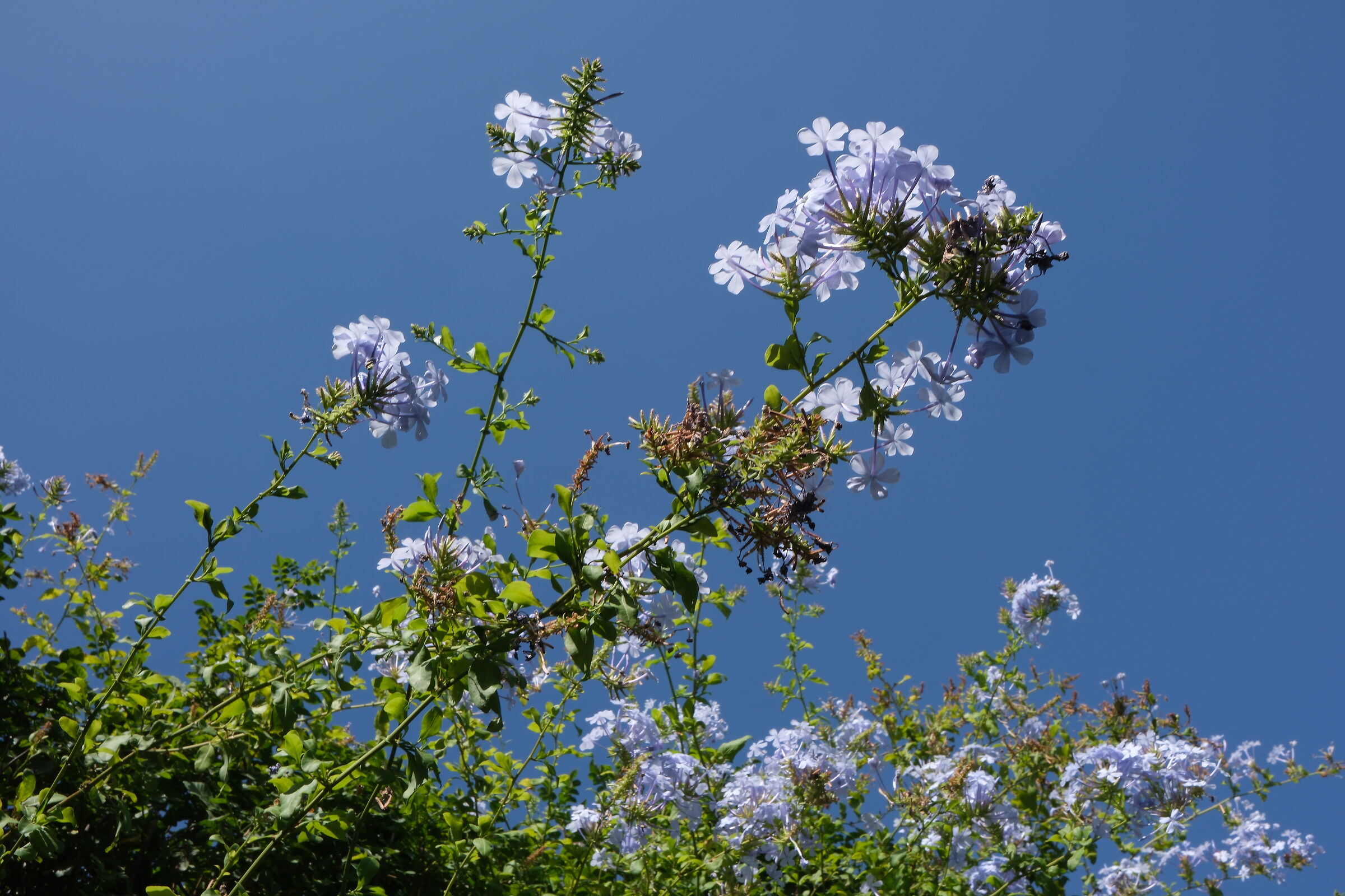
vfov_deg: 37.9
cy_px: 448
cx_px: 672
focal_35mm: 35
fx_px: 1308
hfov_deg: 54.4
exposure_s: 1/75
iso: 125
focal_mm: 23
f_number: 16
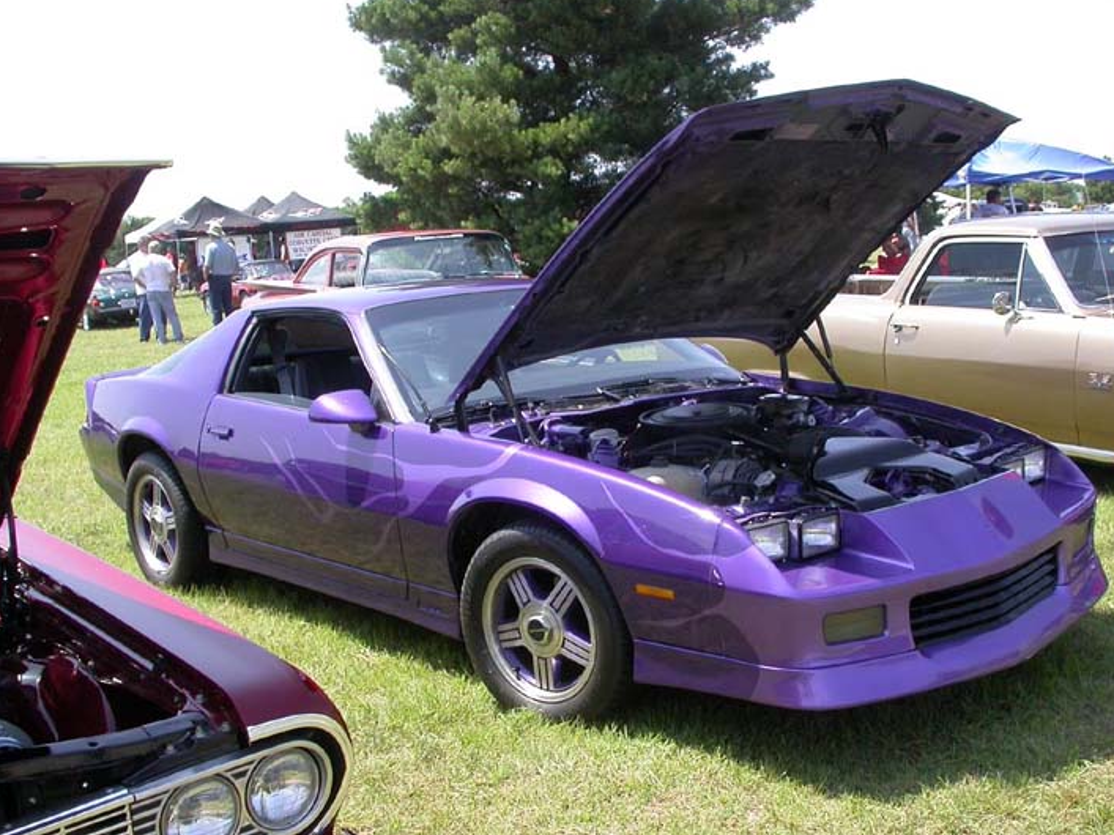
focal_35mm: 43
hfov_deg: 43.8
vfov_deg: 33.6
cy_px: 451
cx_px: 600
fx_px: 1384
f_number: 6
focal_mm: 7.85
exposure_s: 1/186
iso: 100
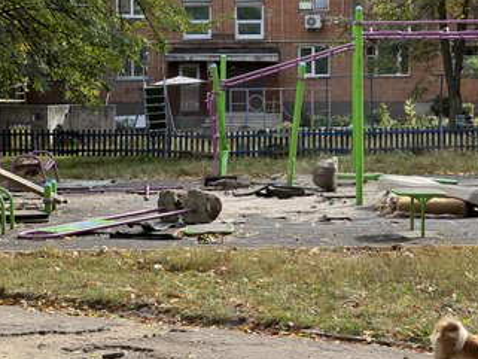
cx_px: 261
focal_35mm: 96
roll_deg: -0.3
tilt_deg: -4.1
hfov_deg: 20.4
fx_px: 1326
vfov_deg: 15.4
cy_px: 195
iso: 25
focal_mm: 9
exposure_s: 1/191
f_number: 2.8
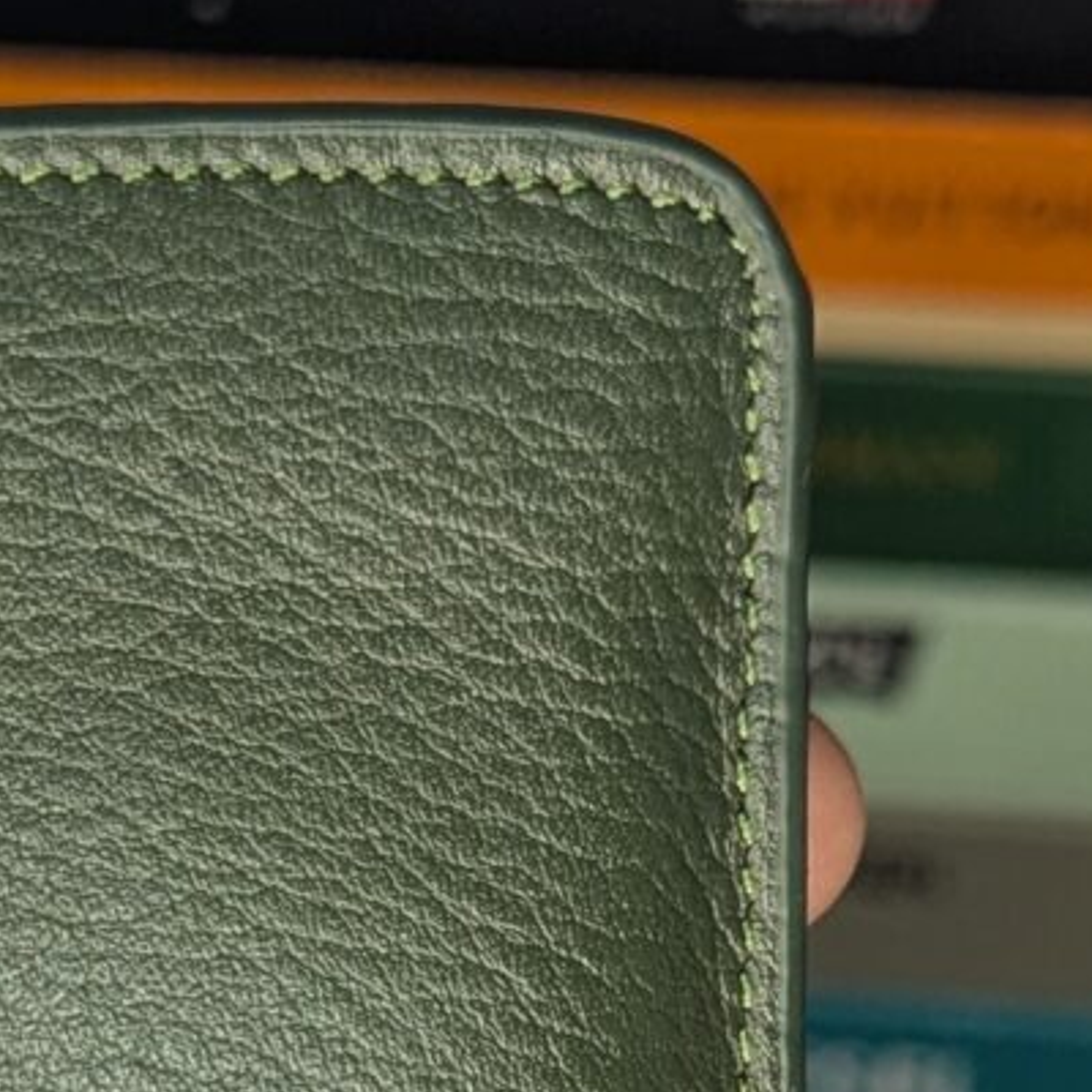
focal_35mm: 136
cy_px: 1515
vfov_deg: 12.4
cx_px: 93
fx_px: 4854
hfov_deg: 12.7
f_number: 1.85
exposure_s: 1/25
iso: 63
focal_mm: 6.81
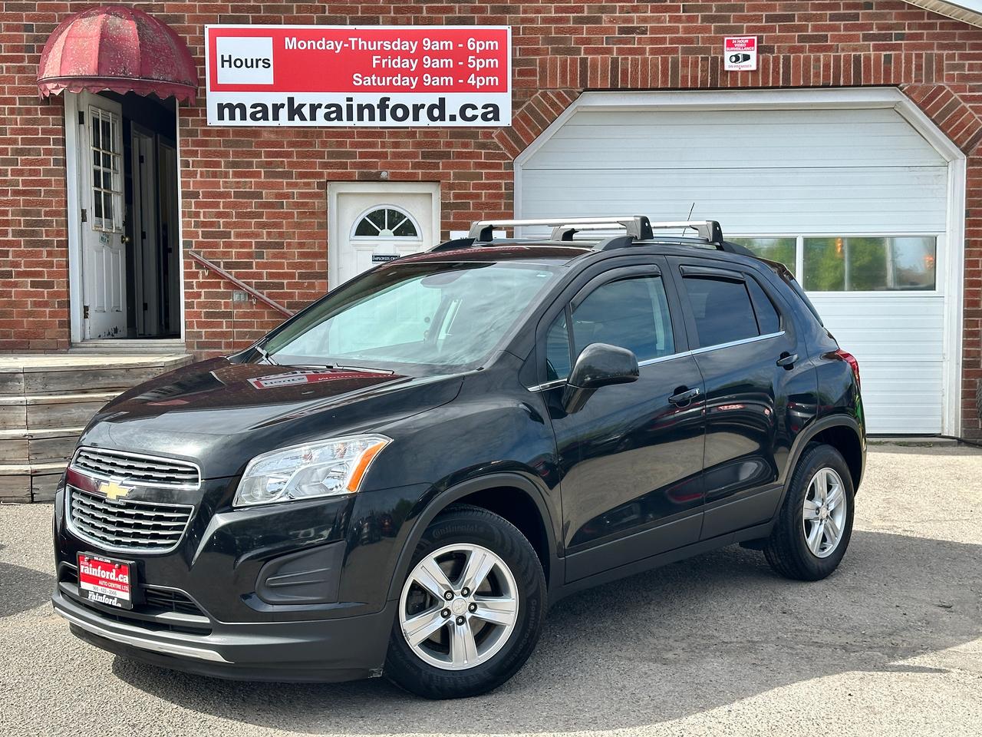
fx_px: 1362
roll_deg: +0.3
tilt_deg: -2.8
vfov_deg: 30.3
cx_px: 491
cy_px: 368
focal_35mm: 48
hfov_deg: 39.7
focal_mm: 6.86
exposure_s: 1/2070
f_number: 1.78
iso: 64
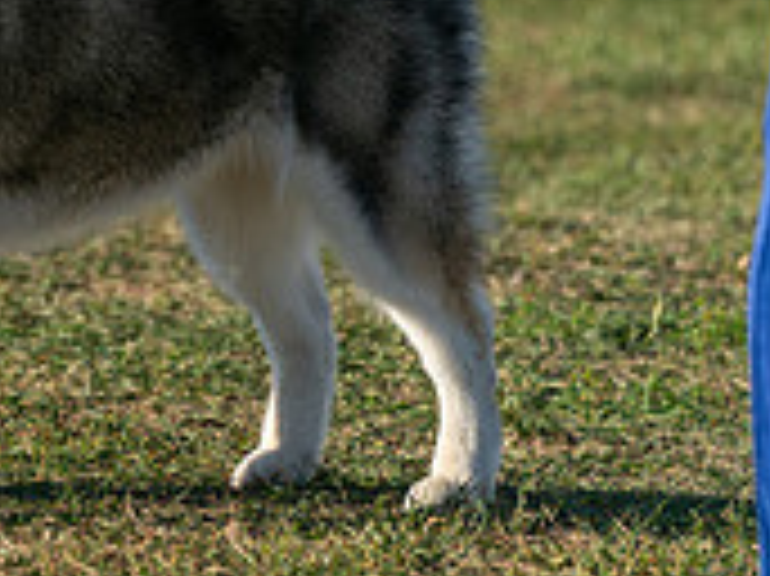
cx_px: -212
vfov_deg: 2.5
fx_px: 13181
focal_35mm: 593
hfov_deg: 3.3
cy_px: -281
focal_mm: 182
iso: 200
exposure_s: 1/1250
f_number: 4.5
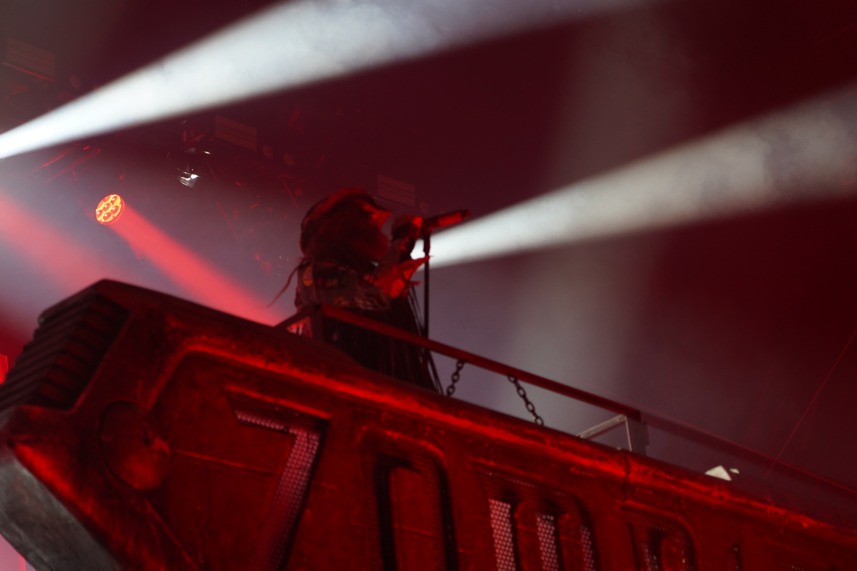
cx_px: 445
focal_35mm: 125
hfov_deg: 16.4
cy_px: 287
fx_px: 2975
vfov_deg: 11.0
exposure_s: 1/125
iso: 800
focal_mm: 105
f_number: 4
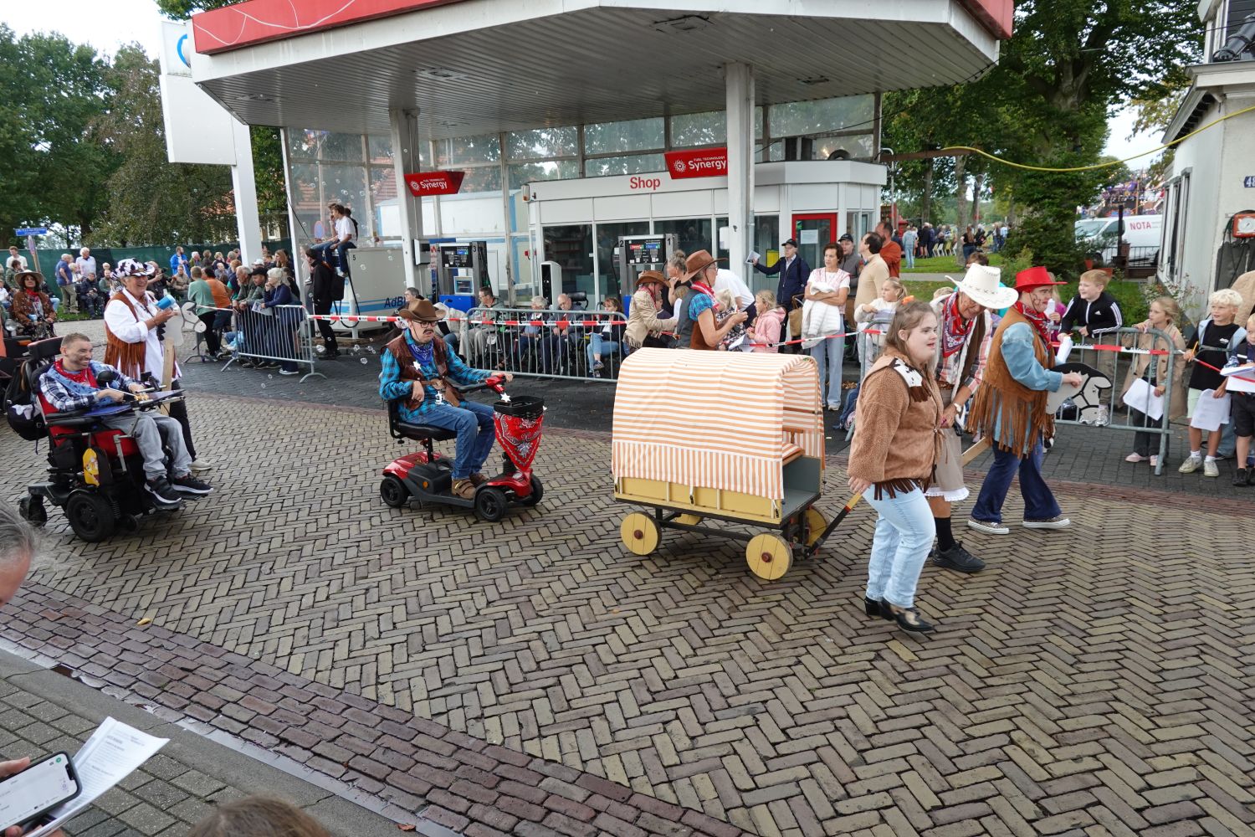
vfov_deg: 49.6
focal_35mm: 26
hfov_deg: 69.4
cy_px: 418
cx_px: 628
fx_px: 906
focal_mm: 9.54
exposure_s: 1/200
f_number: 3.2
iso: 250
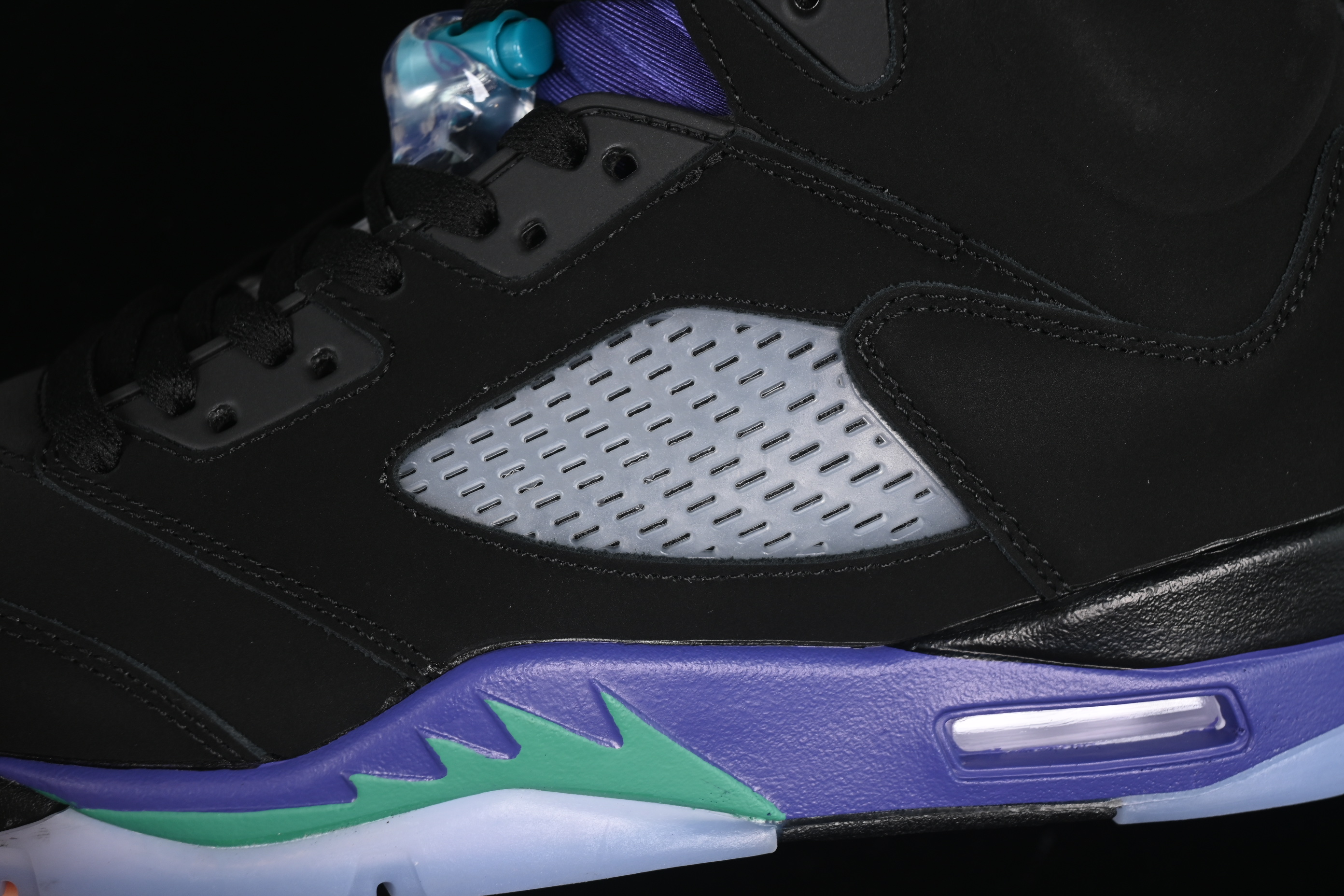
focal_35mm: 75
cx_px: 672
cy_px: 448
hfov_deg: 27.0
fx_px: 2800
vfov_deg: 18.2
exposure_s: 1/40
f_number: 6.3
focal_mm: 50
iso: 160
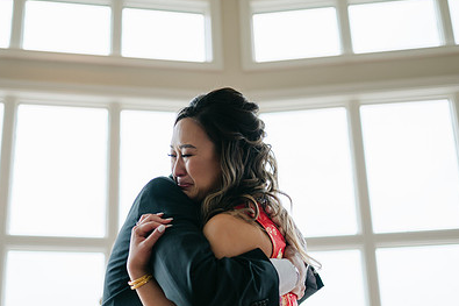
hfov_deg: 37.4
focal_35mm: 53
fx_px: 675
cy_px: 191
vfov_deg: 25.4
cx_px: 178
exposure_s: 1/1600
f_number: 1.4
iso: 100
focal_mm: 35
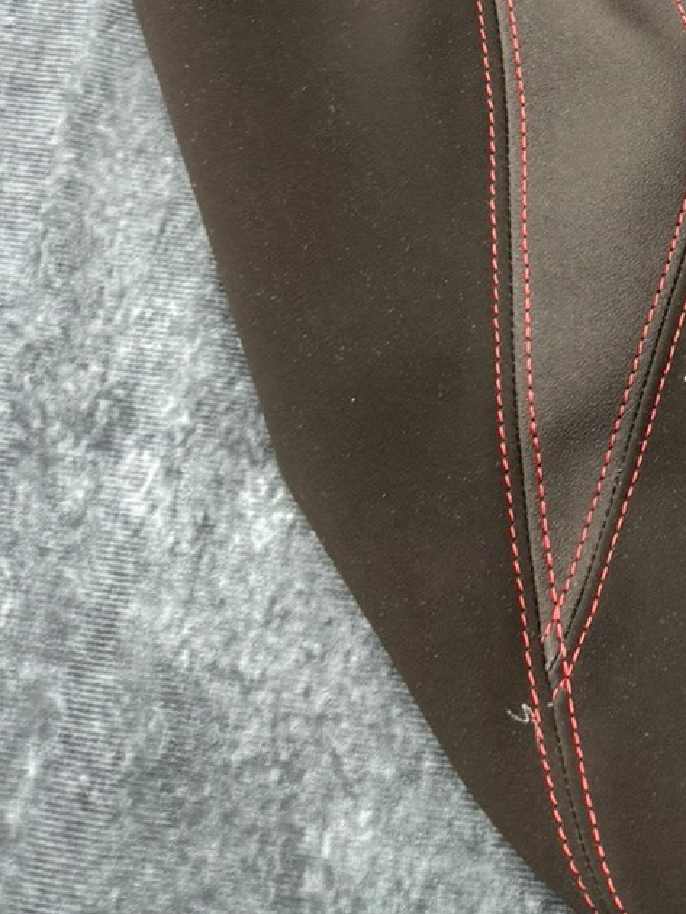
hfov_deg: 17.1
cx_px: 1027
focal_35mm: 78
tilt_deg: -67.7
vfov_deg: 23.8
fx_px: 2060
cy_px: -25
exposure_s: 1/50
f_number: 1.78
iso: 250
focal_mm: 6.76
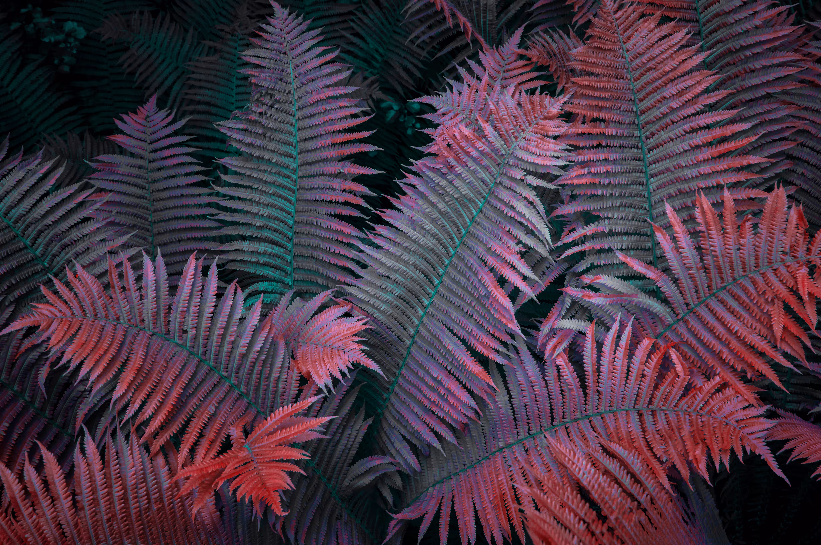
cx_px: 410
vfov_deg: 36.8
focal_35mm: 36
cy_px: 272
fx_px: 820
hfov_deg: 53.2
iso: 100
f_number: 9
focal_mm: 24
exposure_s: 1/100
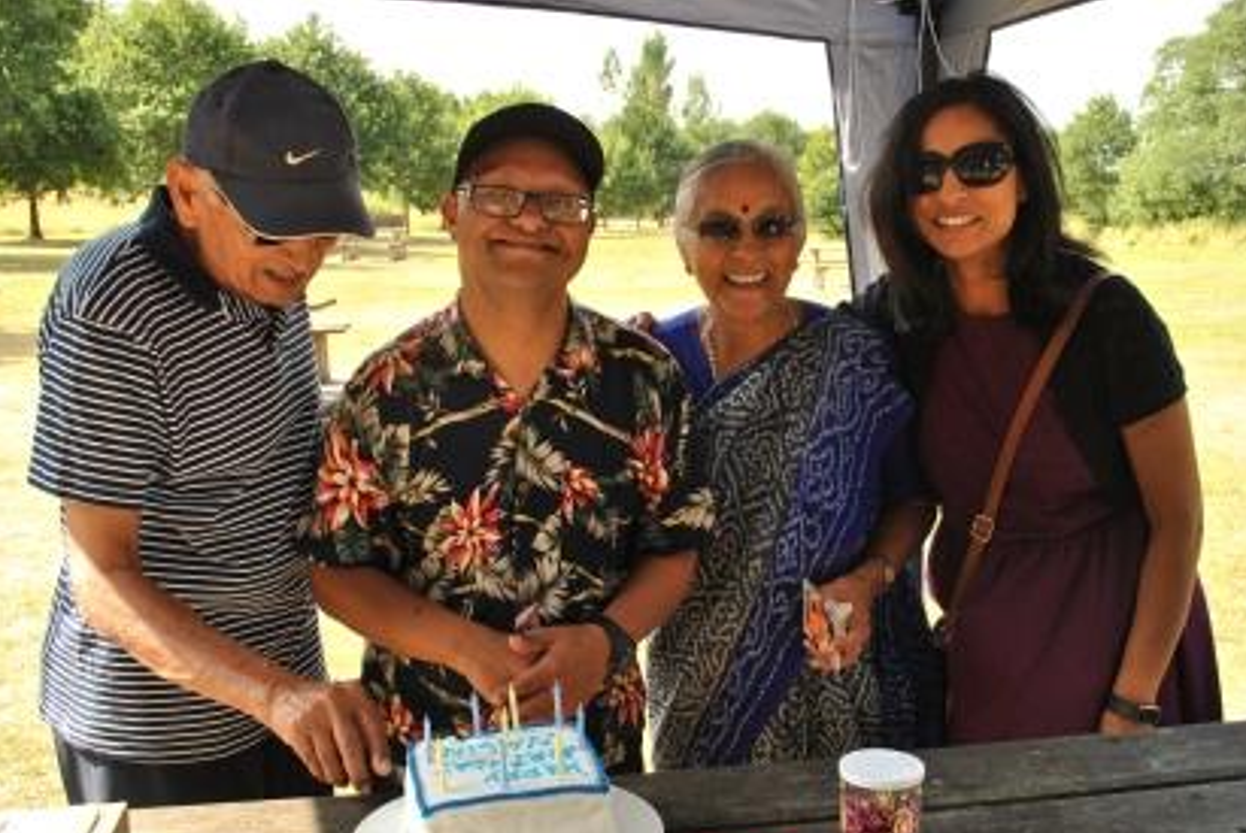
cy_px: 451
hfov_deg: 53.1
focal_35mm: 36
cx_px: 652
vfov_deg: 36.9
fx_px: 1247
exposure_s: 1/160
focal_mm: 22
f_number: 5.6
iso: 200
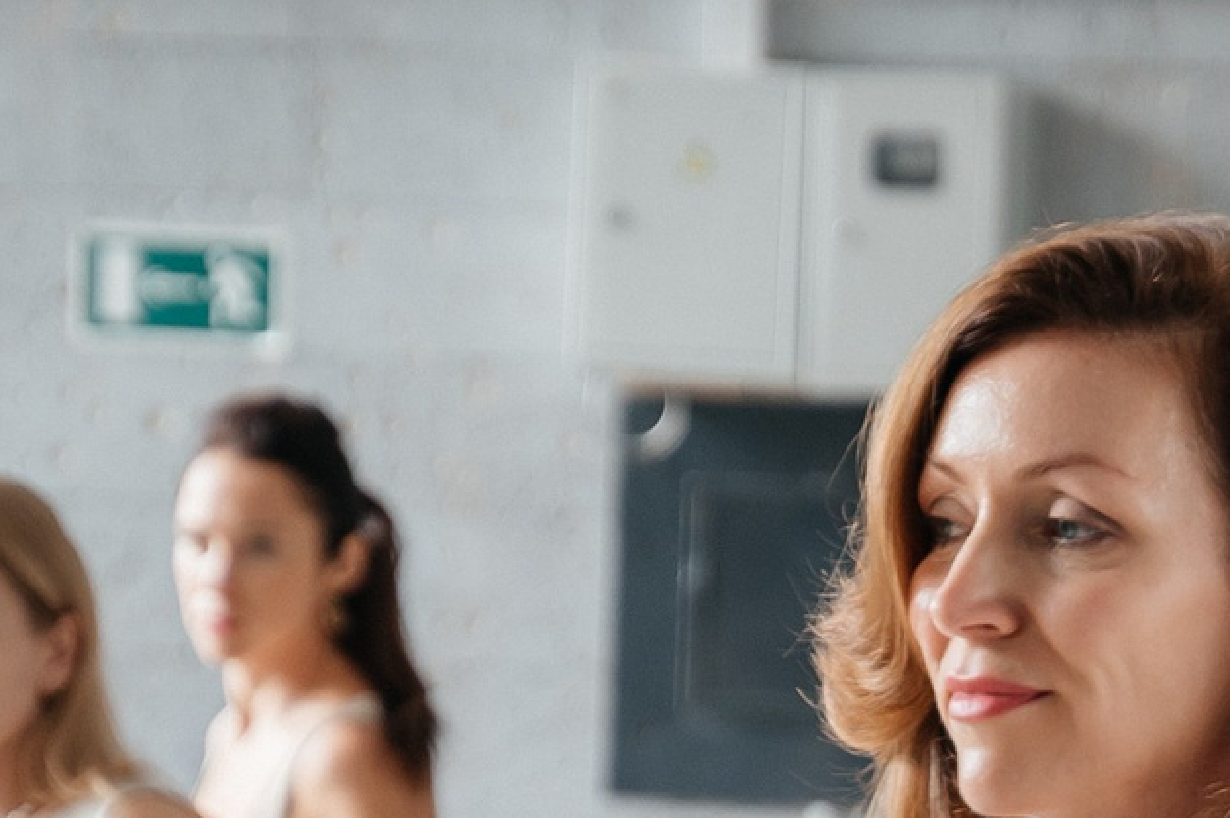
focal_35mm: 290
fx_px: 9900
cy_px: 1490
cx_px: 1267
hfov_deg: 7.1
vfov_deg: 4.7
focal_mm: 71
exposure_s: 1/250
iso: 400
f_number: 3.5
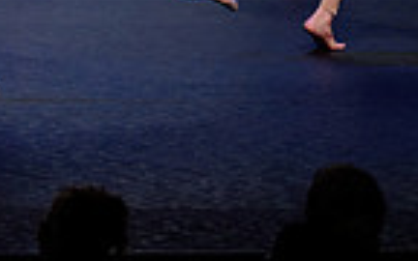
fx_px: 4796
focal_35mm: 421
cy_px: -235
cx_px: -367
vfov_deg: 3.1
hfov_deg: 4.9
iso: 1250
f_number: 2.8
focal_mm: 98
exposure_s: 1/500
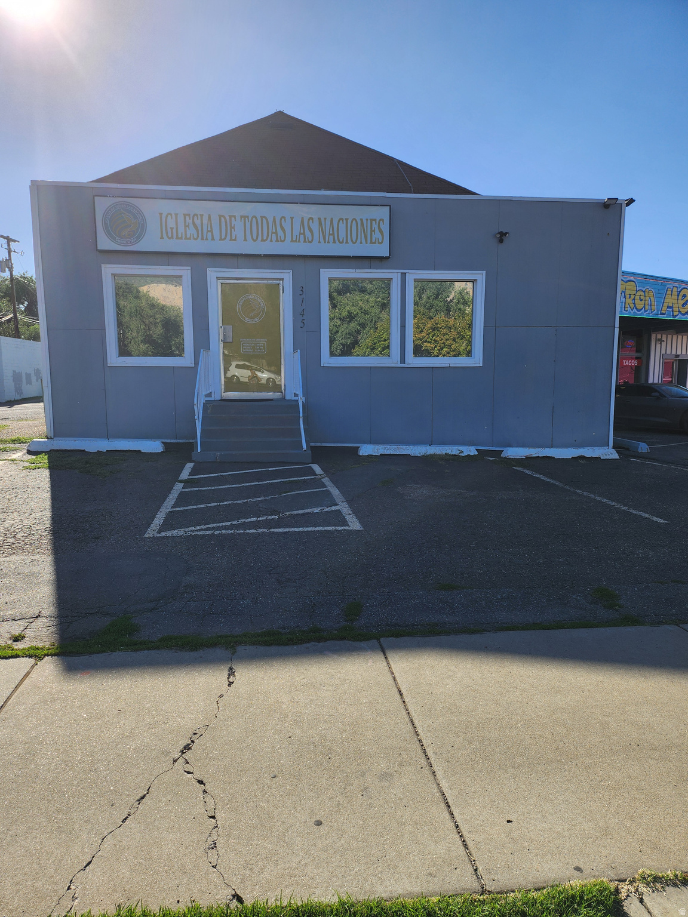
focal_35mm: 24
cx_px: 344
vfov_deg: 71.6
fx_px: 636
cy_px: 458
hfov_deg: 56.8
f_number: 1.8
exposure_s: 1/3100
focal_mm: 5
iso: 50
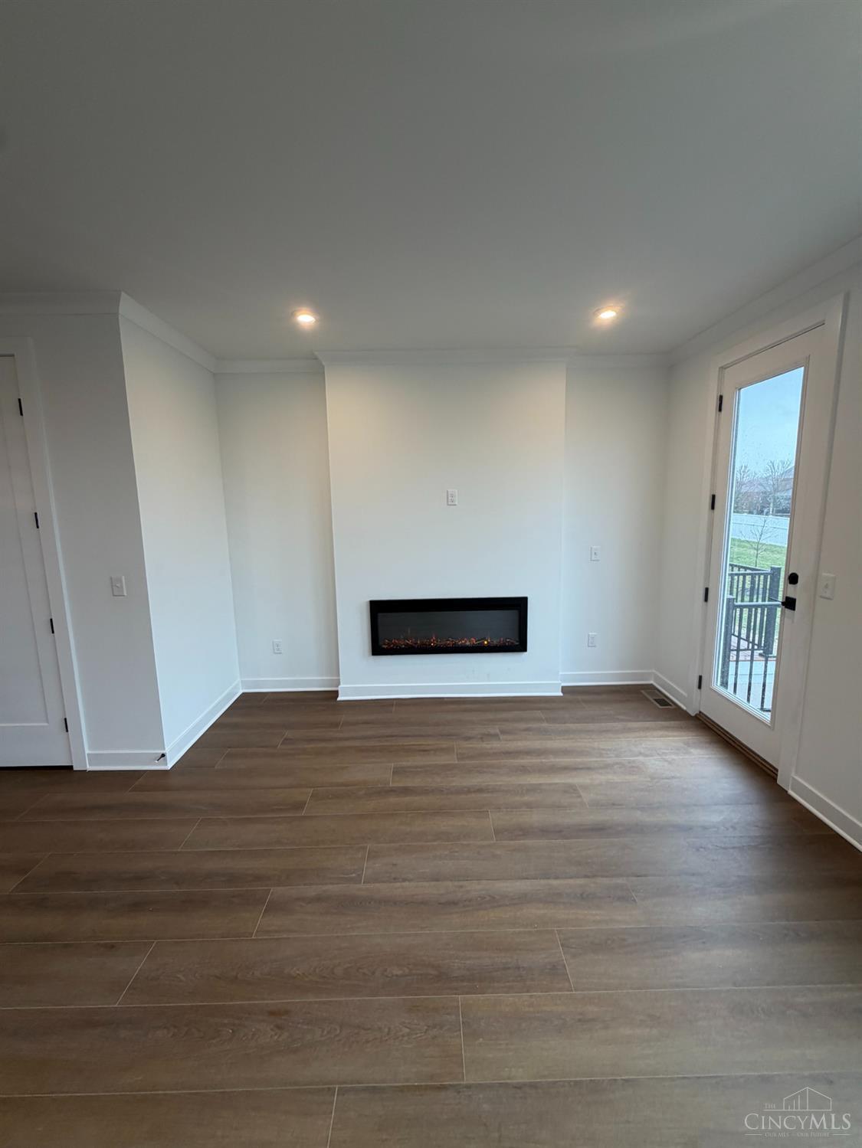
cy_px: 574
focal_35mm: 14
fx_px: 465
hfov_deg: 85.7
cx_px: 431
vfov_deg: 102.0
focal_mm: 2.22
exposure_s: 1/120
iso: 100
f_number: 2.2
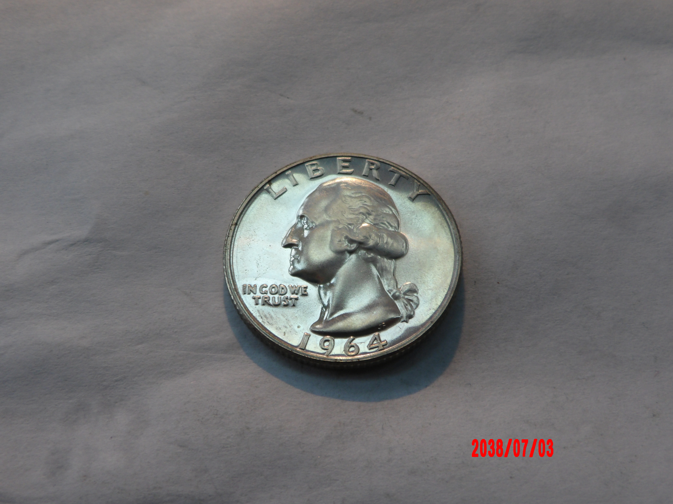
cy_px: 252
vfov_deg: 34.3
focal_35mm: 42
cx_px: 336
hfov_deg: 44.8
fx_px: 817
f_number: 4.9
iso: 165
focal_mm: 7.6
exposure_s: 1/30
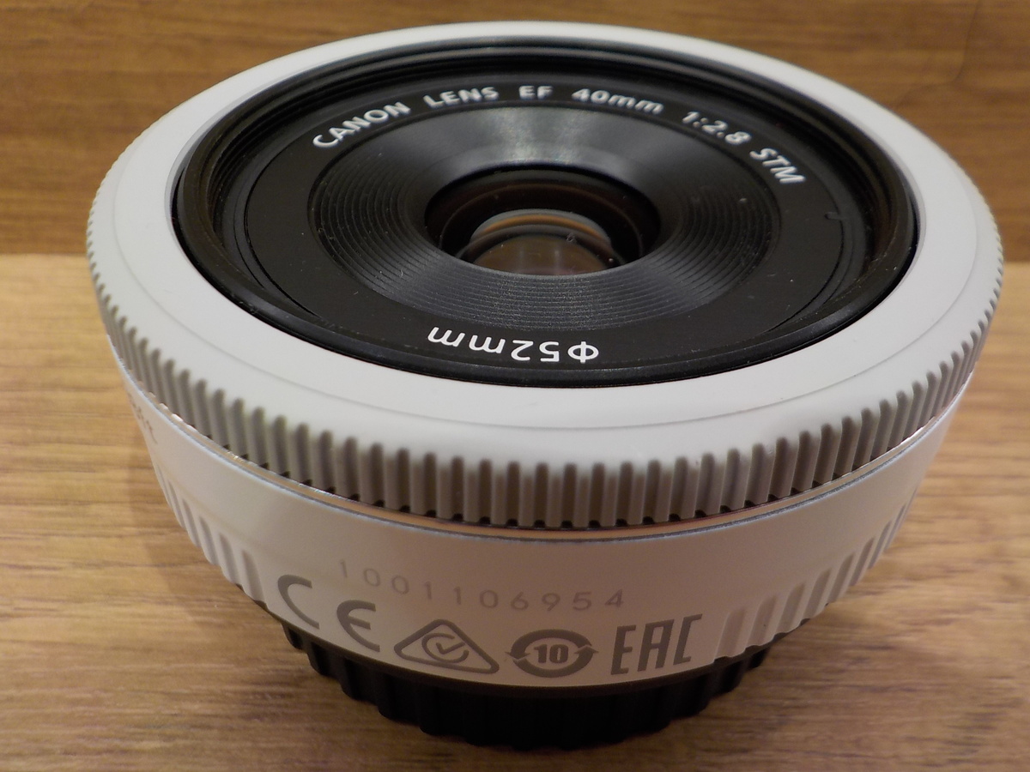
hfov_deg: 60.0
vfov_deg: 46.8
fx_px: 893
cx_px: 515
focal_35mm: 30
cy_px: 386
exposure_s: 1/80
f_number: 3.3
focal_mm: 4.1
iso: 125
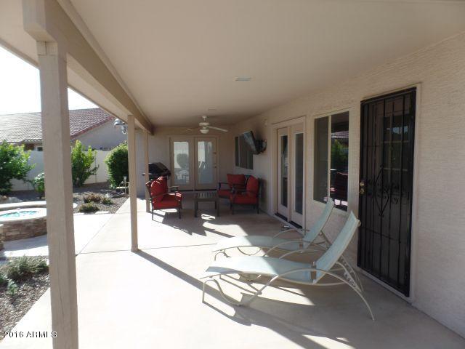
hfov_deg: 73.9
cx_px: 232
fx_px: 309
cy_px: 174
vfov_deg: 58.9
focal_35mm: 23
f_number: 3.5
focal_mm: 4.1
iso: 80
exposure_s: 1/350
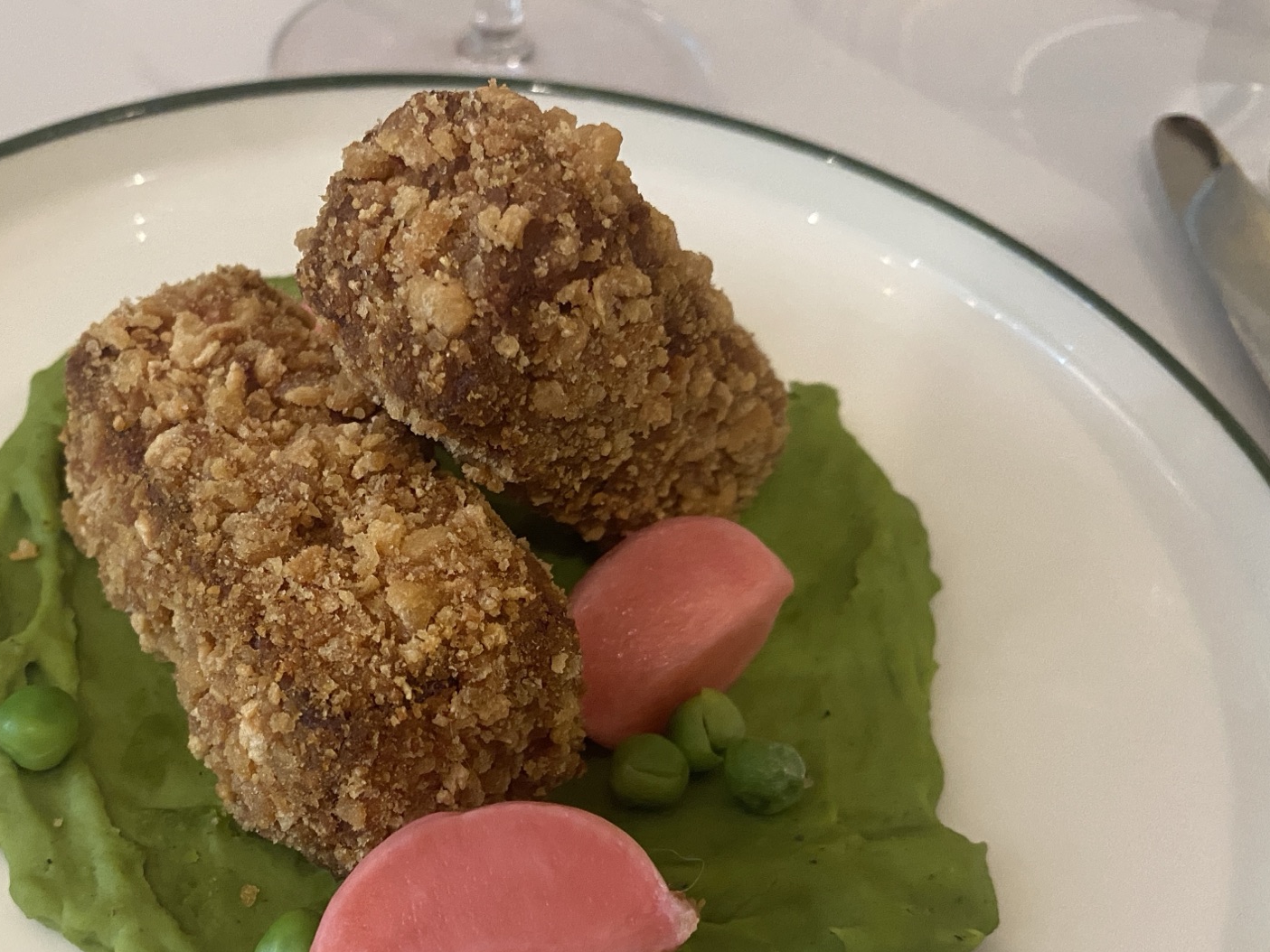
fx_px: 1358
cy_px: 663
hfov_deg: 49.7
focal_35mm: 37
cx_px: 478
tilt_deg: -51.4
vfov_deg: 38.1
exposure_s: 1/50
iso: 320
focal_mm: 4.25
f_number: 1.8
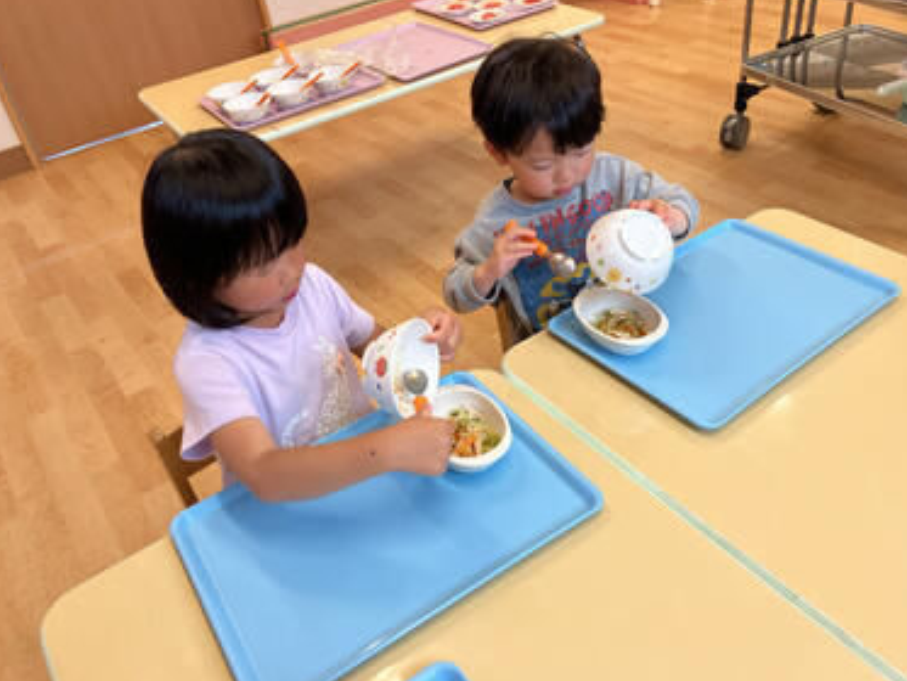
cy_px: 331
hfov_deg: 59.9
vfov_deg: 46.8
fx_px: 786
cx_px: 474
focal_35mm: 30
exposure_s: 1/100
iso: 50
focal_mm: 3.99
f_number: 1.8
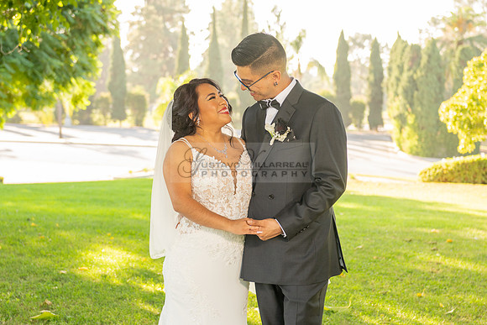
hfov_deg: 28.2
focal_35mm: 72
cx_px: 247
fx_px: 970
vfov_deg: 19.0
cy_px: 185
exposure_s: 1/200
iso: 200
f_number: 3.5
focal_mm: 52
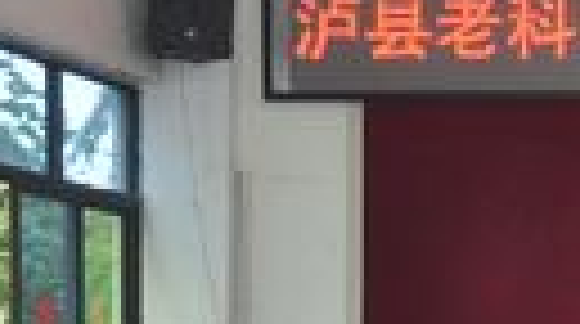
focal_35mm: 134
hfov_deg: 14.6
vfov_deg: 8.7
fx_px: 2057
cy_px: 522
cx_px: 958
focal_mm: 22
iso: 800
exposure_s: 1/60
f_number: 3.8
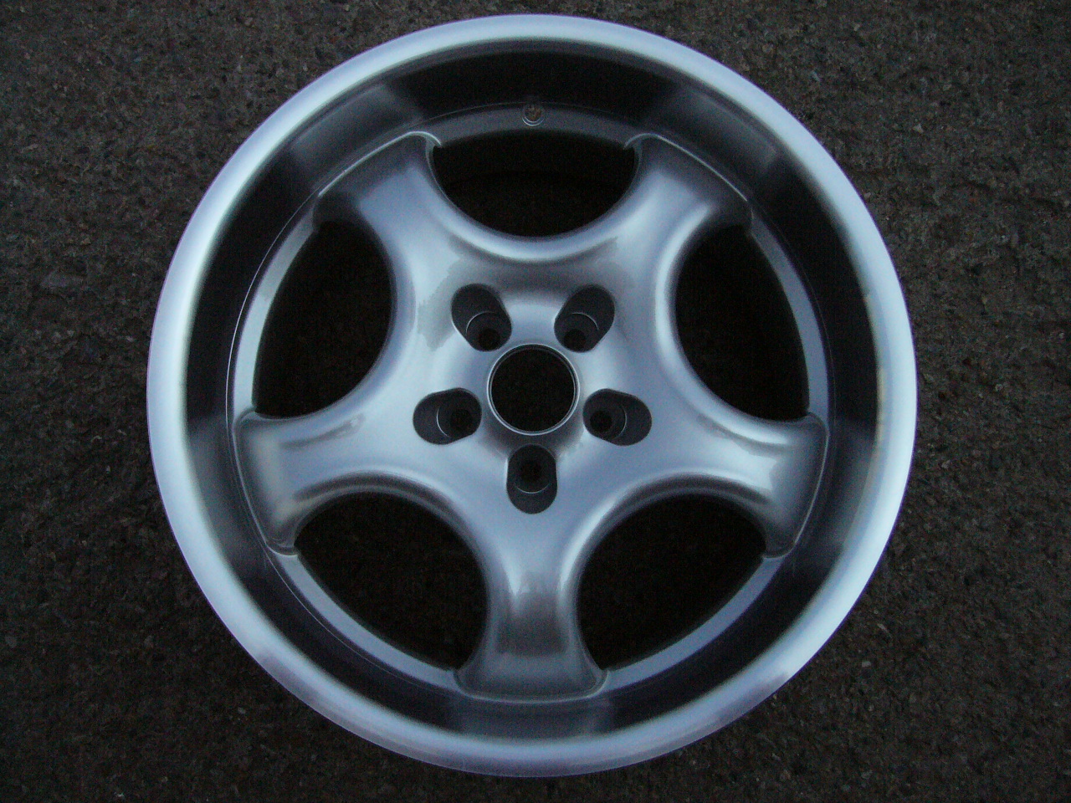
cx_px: 536
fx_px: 1083
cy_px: 402
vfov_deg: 40.7
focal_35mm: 35
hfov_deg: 52.6
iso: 400
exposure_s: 1/1000
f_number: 5.6
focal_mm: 5.8
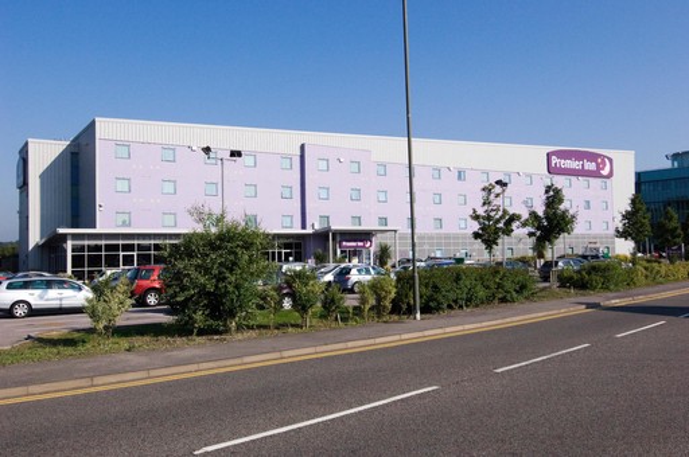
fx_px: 631
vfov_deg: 39.9
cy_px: 228
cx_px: 344
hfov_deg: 57.3
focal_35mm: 33
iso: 400
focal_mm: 22
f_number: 8
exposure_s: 1/2000
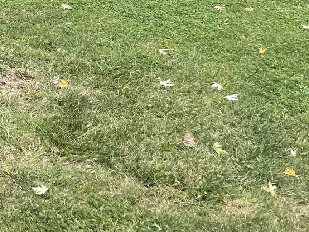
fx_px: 794
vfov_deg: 15.2
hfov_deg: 19.8
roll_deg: +1.0
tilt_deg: -3.5
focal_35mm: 89
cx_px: -121
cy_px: -133
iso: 32
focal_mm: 5.1
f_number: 1.6
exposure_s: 1/901
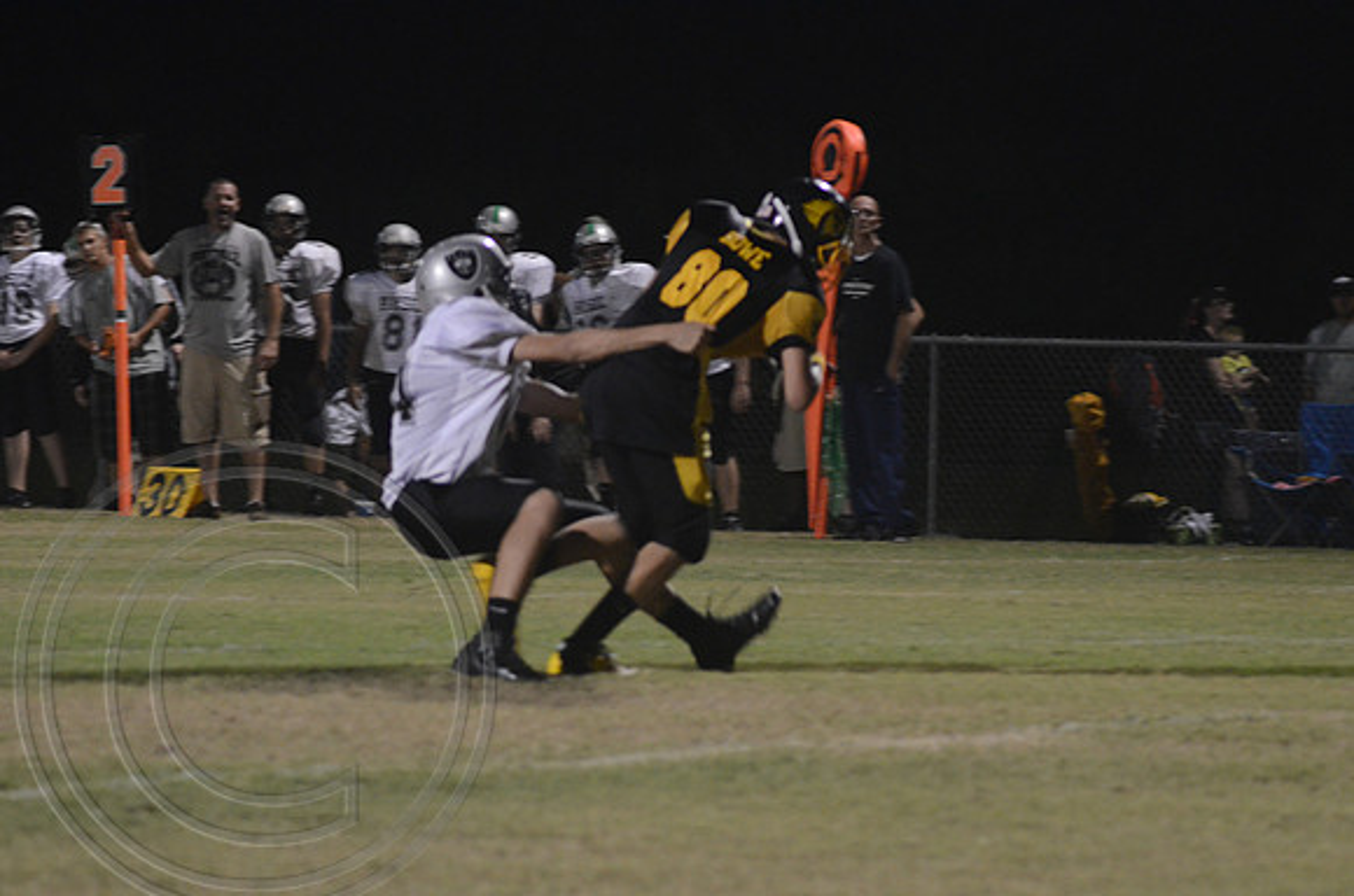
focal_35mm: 300
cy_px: 448
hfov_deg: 6.9
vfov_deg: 4.6
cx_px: 677
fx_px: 11259
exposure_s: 1/100
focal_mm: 200
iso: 3200
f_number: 5.6
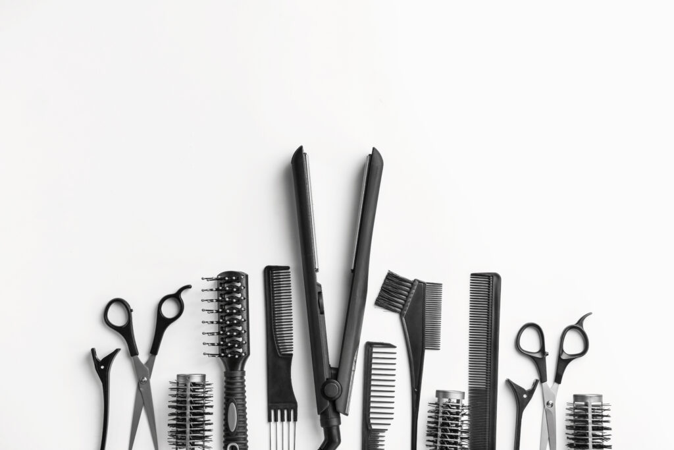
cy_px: 225
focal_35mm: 70
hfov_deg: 28.8
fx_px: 1311
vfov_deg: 19.5
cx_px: 337
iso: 200
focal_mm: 70
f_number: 7.1
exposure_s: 1/160
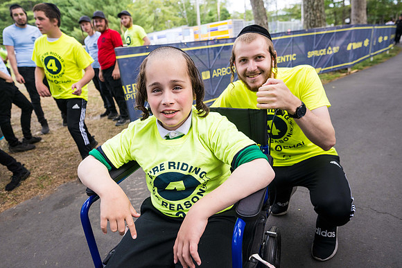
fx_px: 246
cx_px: 201
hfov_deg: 78.6
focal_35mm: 22
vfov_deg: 57.3
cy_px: 134
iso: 400
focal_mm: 22
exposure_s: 1/500
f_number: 4
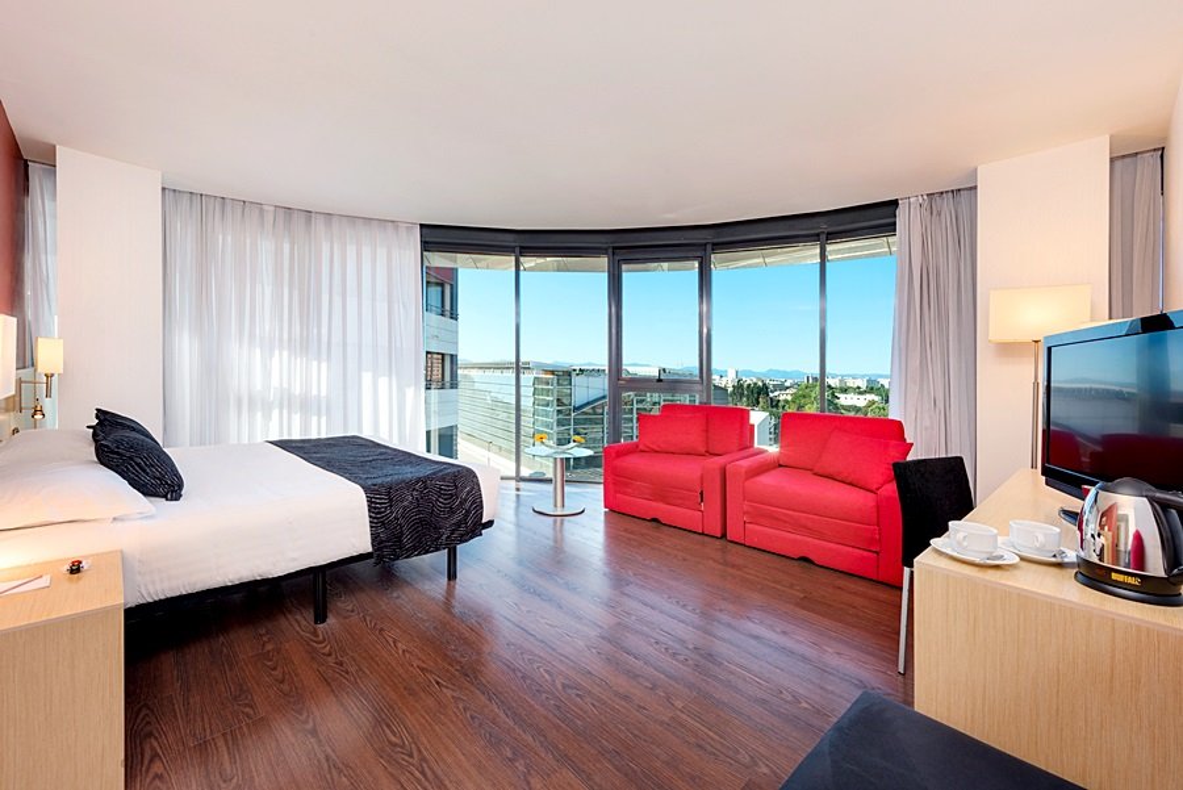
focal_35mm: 14
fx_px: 460
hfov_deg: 104.2
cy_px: 395
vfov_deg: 81.3
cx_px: 592
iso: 200
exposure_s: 1/60
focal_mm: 14
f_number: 11
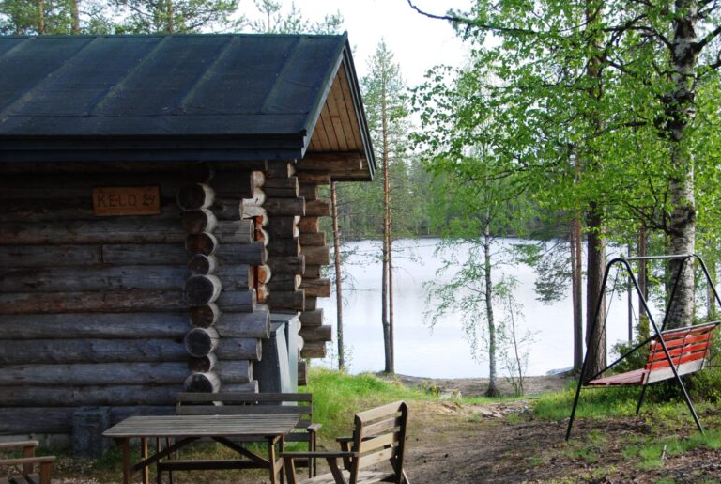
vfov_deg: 21.3
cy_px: 284
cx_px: 412
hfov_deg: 31.3
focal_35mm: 64
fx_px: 1284
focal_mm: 32
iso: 125
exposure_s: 1/125
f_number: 5.6
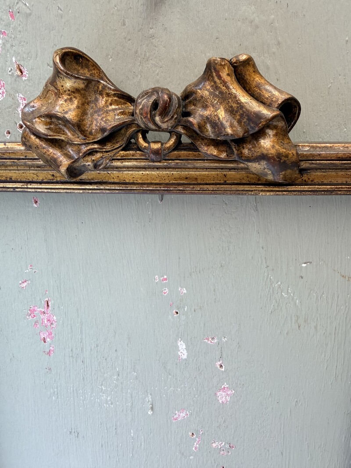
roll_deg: -0.7
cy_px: 234
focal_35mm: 24
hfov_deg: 56.8
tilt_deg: -14.1
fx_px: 325
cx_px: 176
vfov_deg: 71.6
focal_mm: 2.22
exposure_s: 1/121
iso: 125
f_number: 2.2
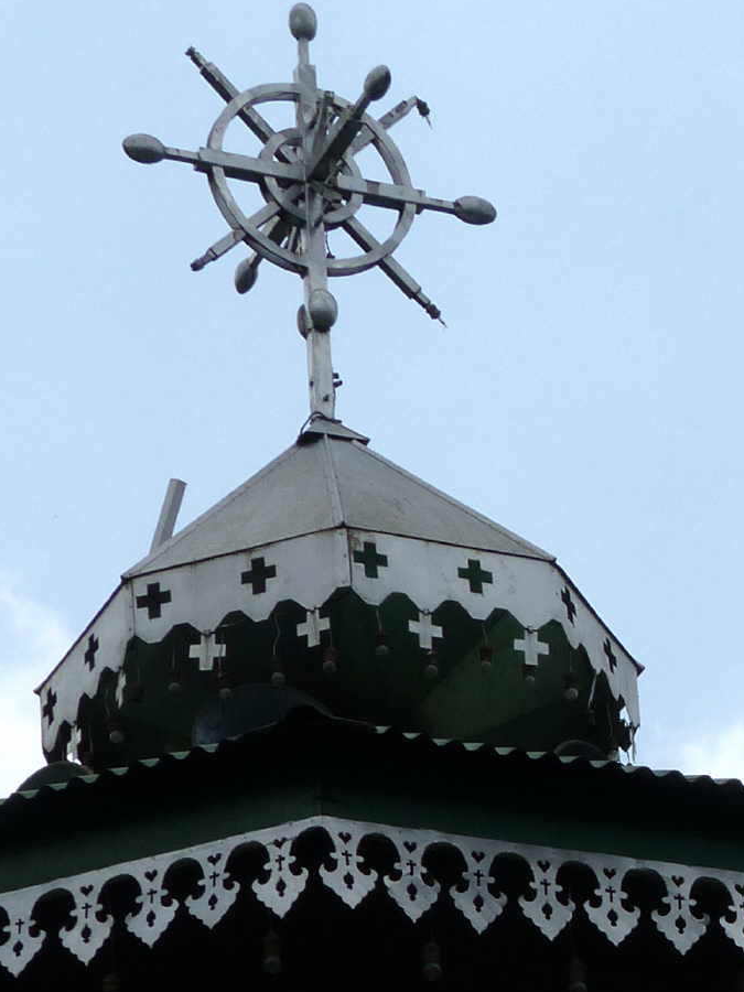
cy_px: 527
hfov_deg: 13.5
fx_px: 3152
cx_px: 357
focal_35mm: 110
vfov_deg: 17.9
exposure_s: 1/1600
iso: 100
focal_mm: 17.8
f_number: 4.5
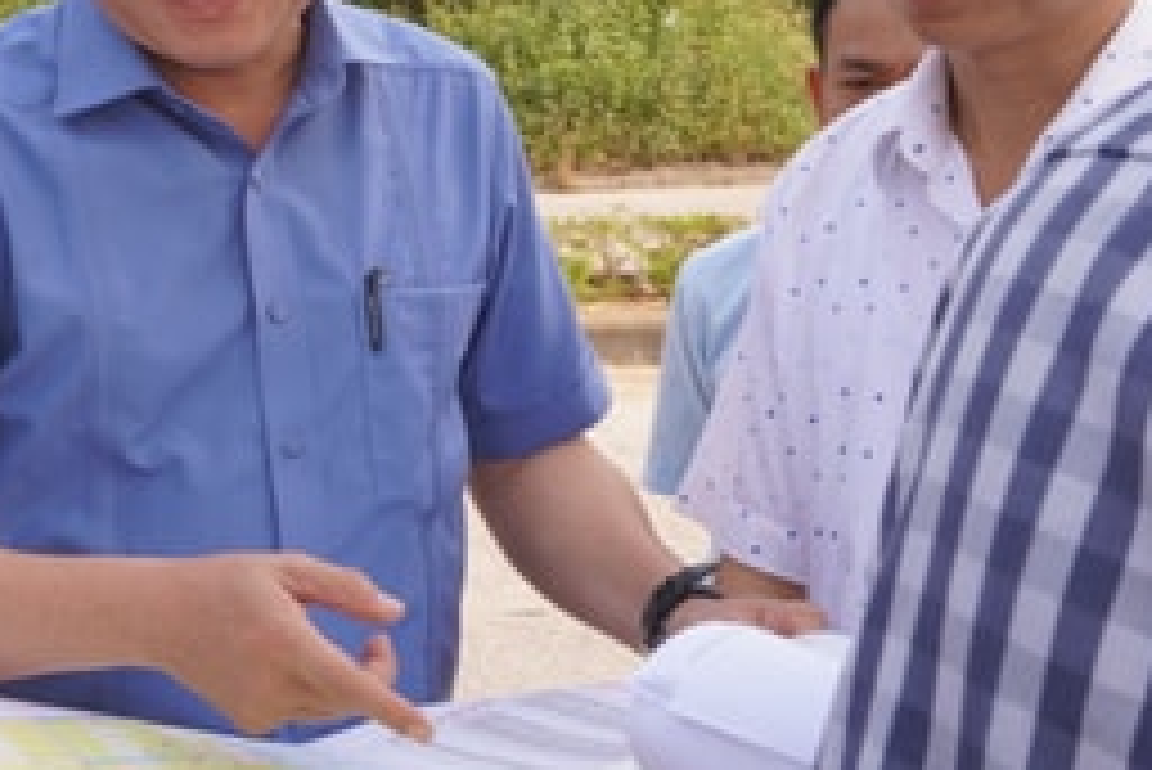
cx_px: 81
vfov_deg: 17.1
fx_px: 2531
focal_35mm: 79
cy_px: 153
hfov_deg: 24.8
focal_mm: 25
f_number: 14
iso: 320
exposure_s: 1/100
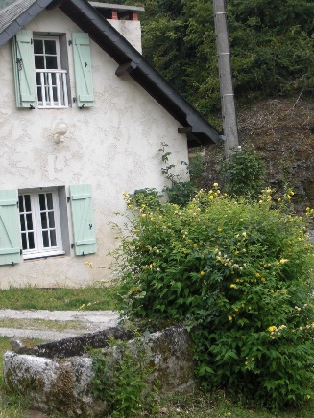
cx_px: 159
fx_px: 798
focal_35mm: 66
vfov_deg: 29.4
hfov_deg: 22.3
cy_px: 205
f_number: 2.8
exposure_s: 1/320
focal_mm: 6.3
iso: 50
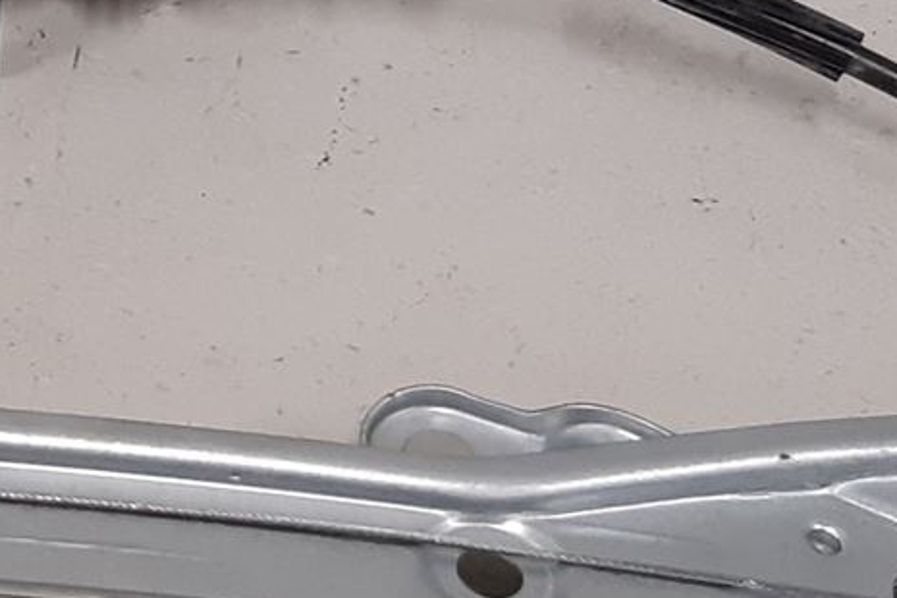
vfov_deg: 11.5
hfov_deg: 16.4
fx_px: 2965
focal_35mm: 119
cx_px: -204
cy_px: 125
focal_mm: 3.93
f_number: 1.7
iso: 160
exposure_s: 1/60
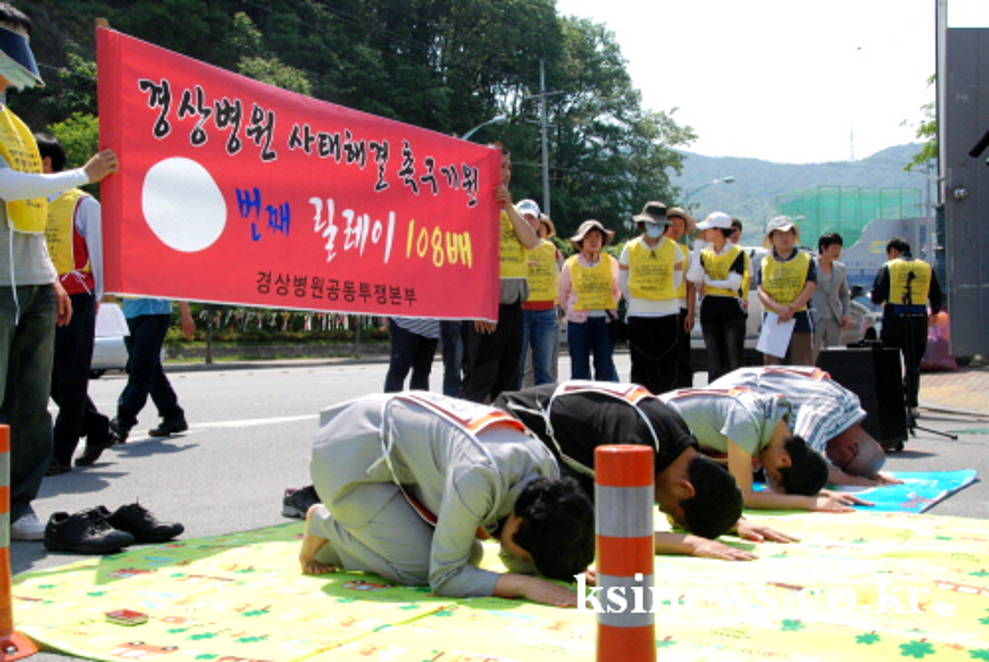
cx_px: 494
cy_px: 331
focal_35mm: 40
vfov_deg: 33.1
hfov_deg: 47.9
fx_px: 1114
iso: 400
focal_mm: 27
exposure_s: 1/400
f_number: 10
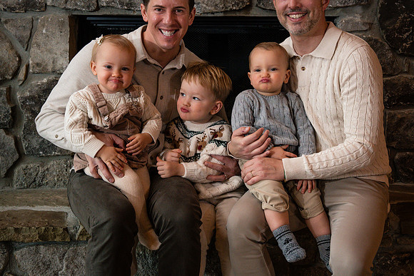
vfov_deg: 23.9
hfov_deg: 35.1
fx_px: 653
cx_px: 234
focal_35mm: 57
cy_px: 130
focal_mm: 44
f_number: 4.5
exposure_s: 1/250
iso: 800
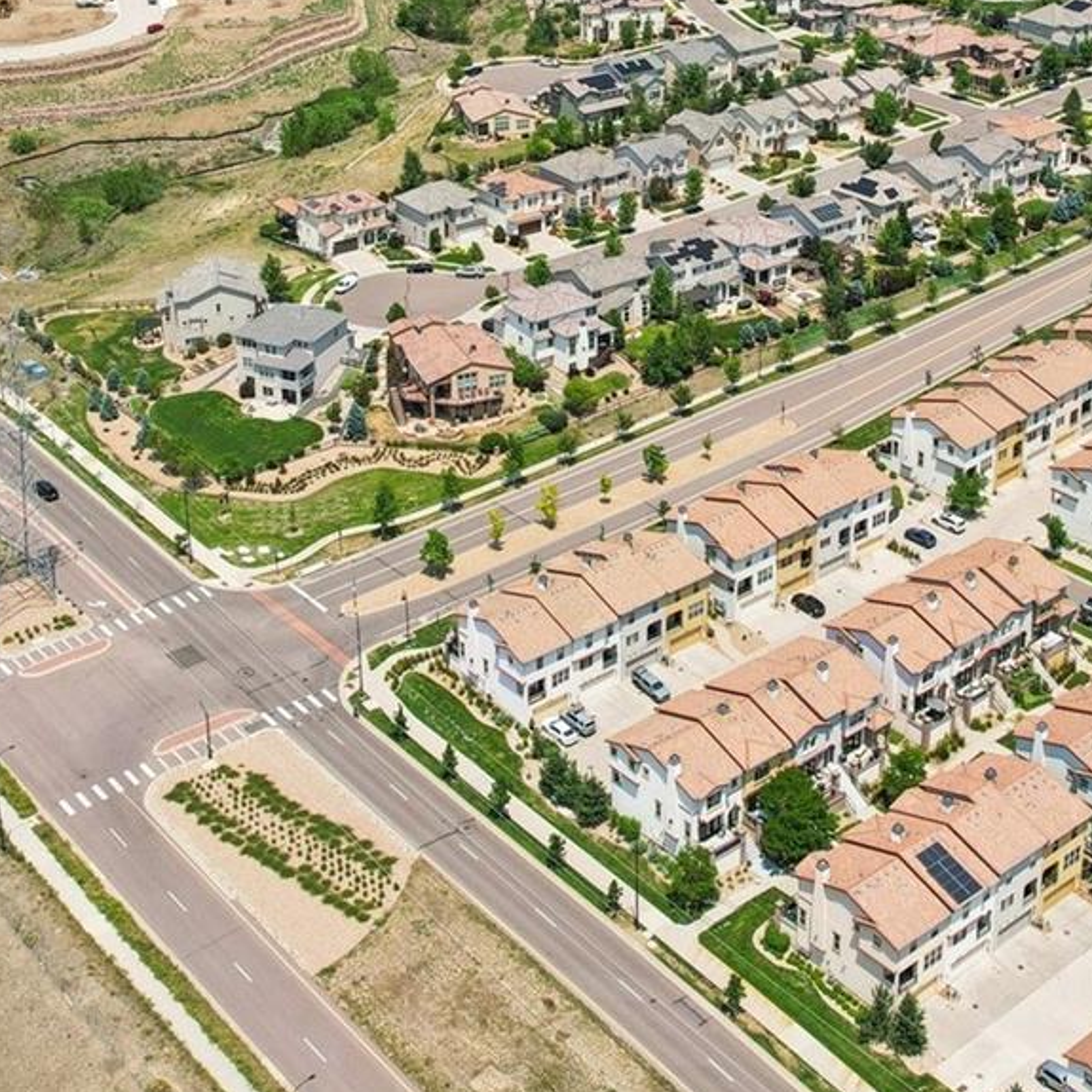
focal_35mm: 52
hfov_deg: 32.7
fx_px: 1856
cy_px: 123
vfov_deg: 31.4
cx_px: 648
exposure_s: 1/2500
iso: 100
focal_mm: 8.4
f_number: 2.8
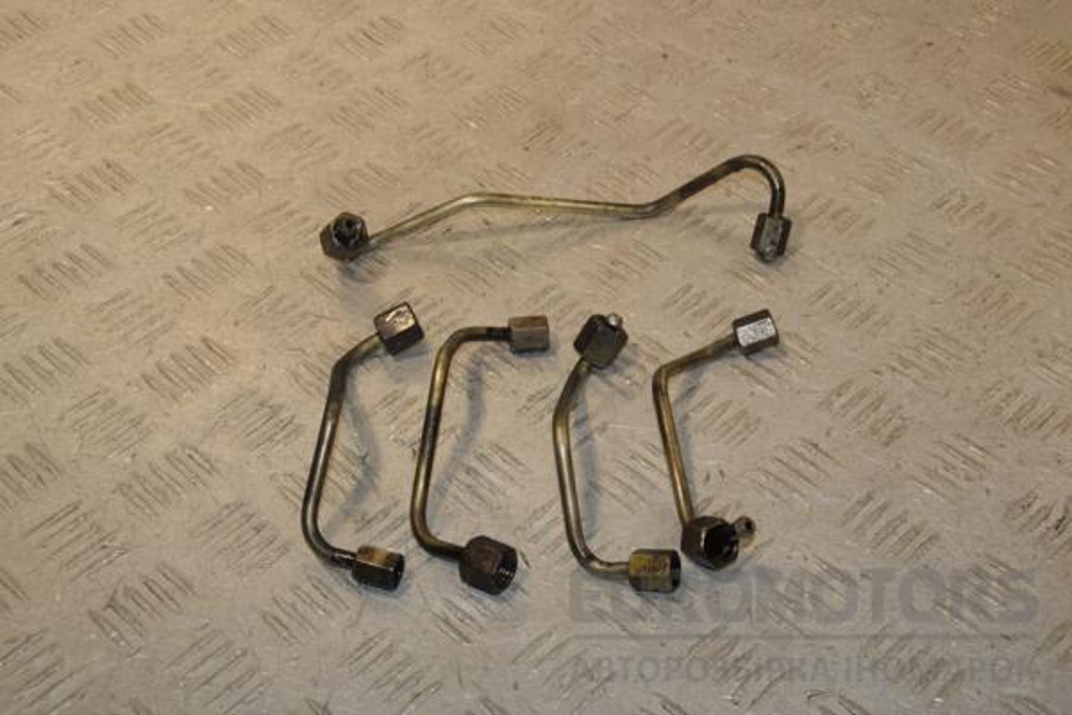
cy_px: 358
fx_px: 1787
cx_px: 536
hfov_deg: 33.4
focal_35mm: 60
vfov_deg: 22.6
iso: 800
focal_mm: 40
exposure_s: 1/200
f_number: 9
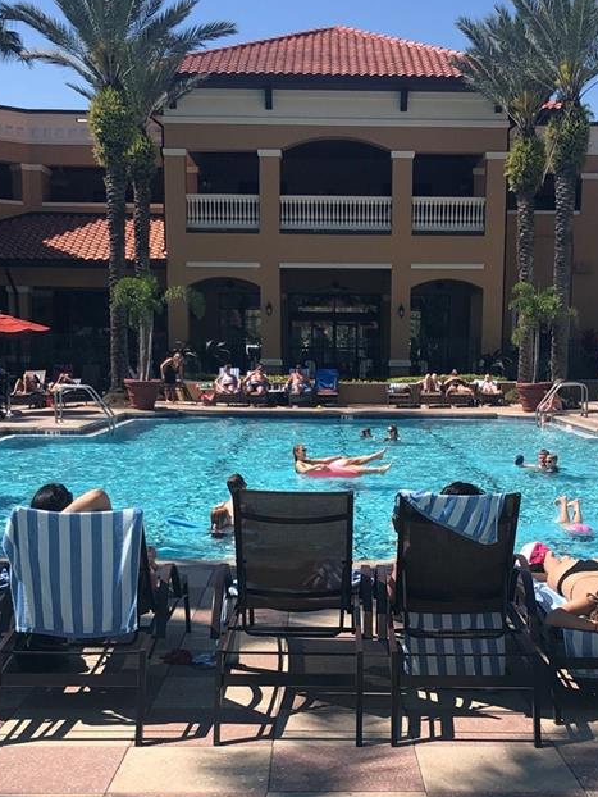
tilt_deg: -11.3
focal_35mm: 54
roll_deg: -1.3
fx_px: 1243
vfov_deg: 34.8
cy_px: 593
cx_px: 352
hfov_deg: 27.0
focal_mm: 3.99
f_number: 1.8
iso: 20
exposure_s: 1/2114
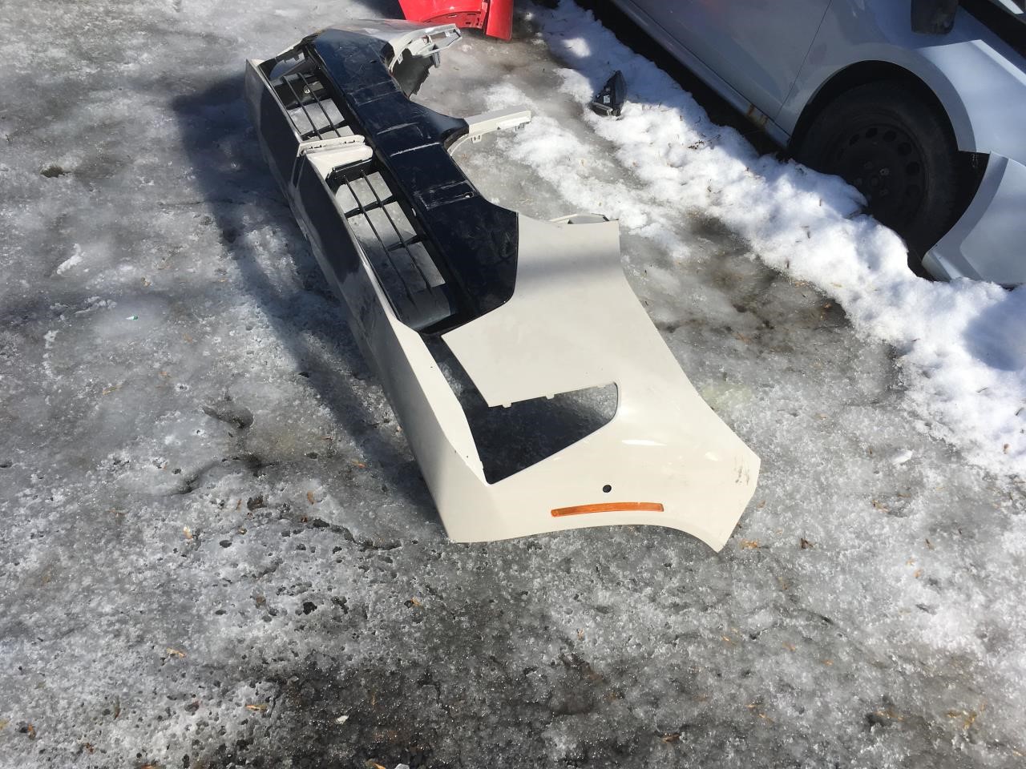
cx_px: 513
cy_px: 384
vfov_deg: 48.2
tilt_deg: -39.7
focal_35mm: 29
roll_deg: -12.1
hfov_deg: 61.7
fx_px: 860
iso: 25
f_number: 2.2
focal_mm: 4.15
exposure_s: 1/2404
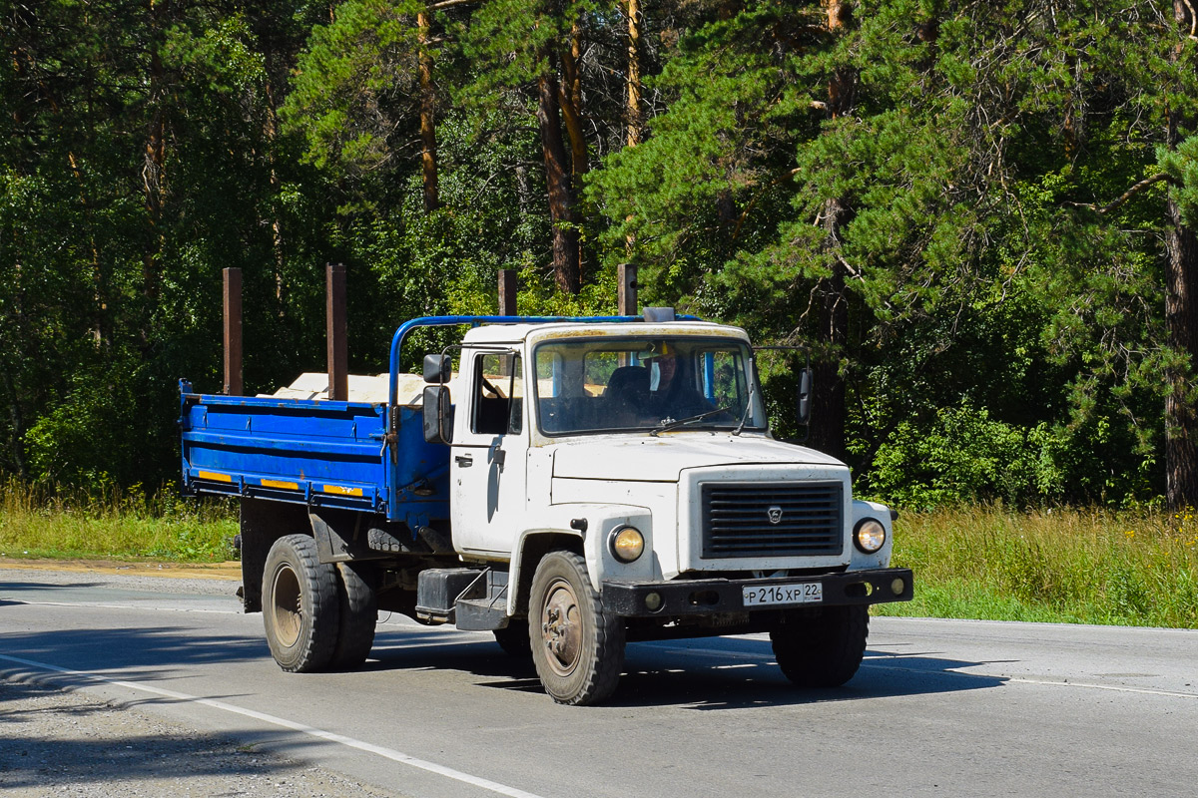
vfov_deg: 23.8
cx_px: 599
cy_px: 399
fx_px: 1897
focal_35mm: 57
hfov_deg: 35.1
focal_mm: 38
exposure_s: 1/320
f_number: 9
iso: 200
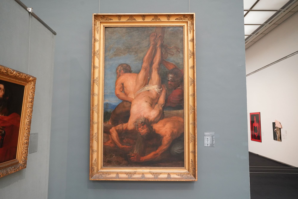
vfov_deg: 53.1
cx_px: 149
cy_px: 100
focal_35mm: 24
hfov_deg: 73.7
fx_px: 199
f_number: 6.3
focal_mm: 24
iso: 3200
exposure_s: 1/80
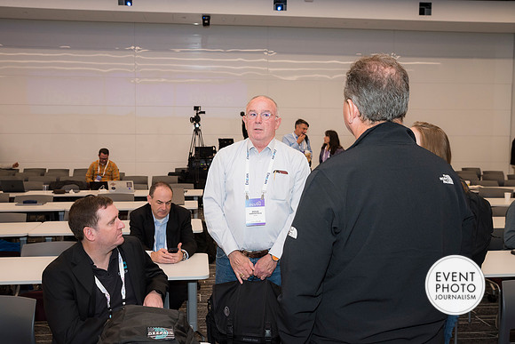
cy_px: 172
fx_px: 515
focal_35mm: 36
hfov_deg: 53.1
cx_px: 258
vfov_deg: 36.9
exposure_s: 1/125
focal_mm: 36
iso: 800
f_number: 5.6
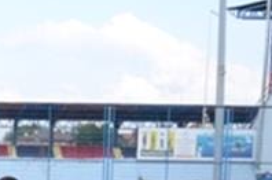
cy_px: 304
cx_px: -117
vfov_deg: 10.2
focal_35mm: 127
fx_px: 957
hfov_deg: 15.1
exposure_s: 1/250
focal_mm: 21
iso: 1000
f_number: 16
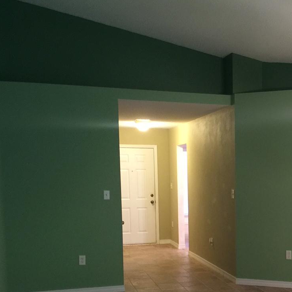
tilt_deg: -8.0
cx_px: 285
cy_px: 240
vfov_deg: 29.3
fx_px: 544
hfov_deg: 28.4
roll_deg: -0.5
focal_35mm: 57
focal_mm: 4.15
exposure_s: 1/10
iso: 100
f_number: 2.2
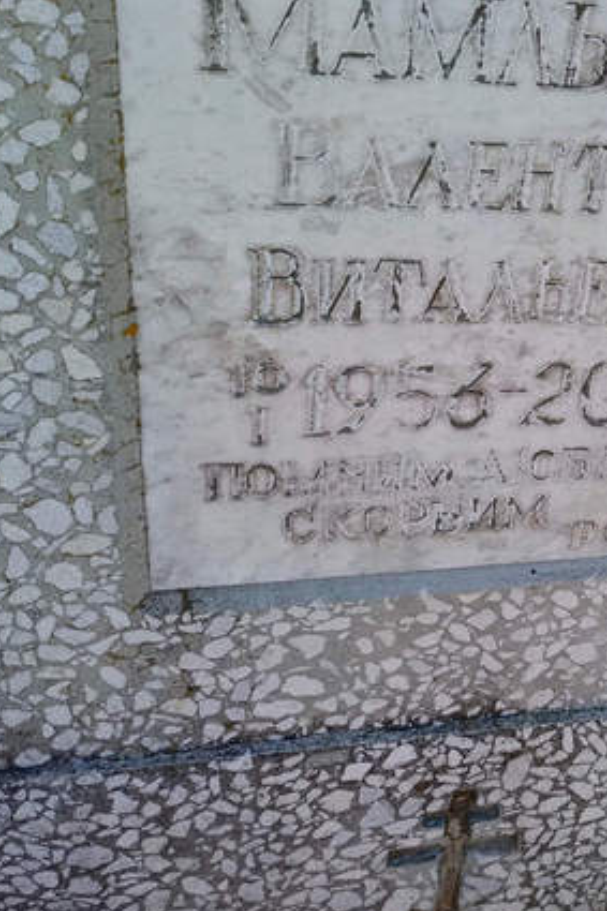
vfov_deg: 40.3
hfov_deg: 25.8
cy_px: 401
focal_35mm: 49
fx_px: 1240
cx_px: 639
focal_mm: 4.76
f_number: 1.69
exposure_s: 1/311
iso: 112
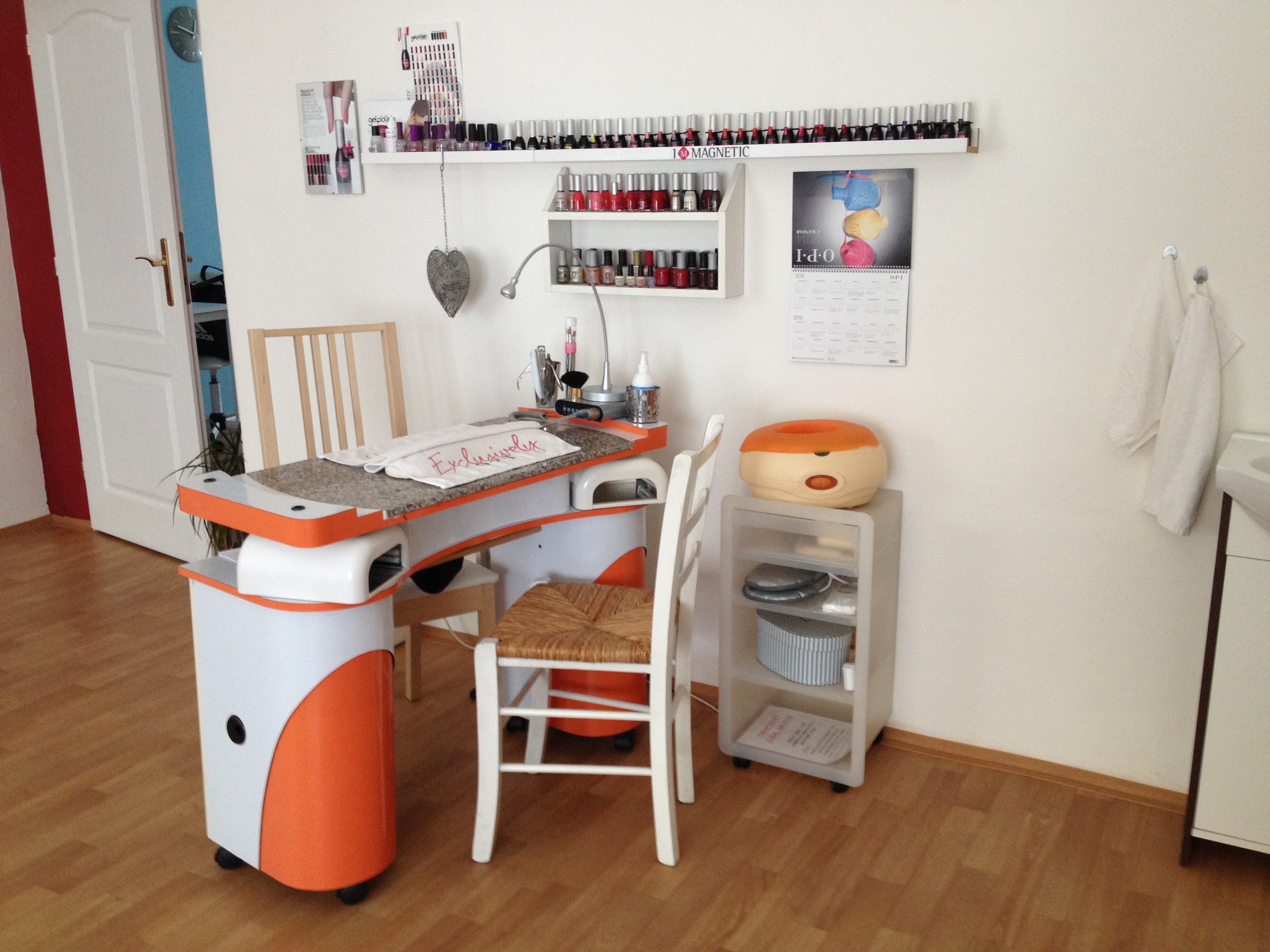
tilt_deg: -13.1
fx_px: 1284
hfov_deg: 52.6
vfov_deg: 40.7
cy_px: 476
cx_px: 635
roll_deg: +0.7
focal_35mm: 35
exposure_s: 1/20
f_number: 2.4
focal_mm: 4.28
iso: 125
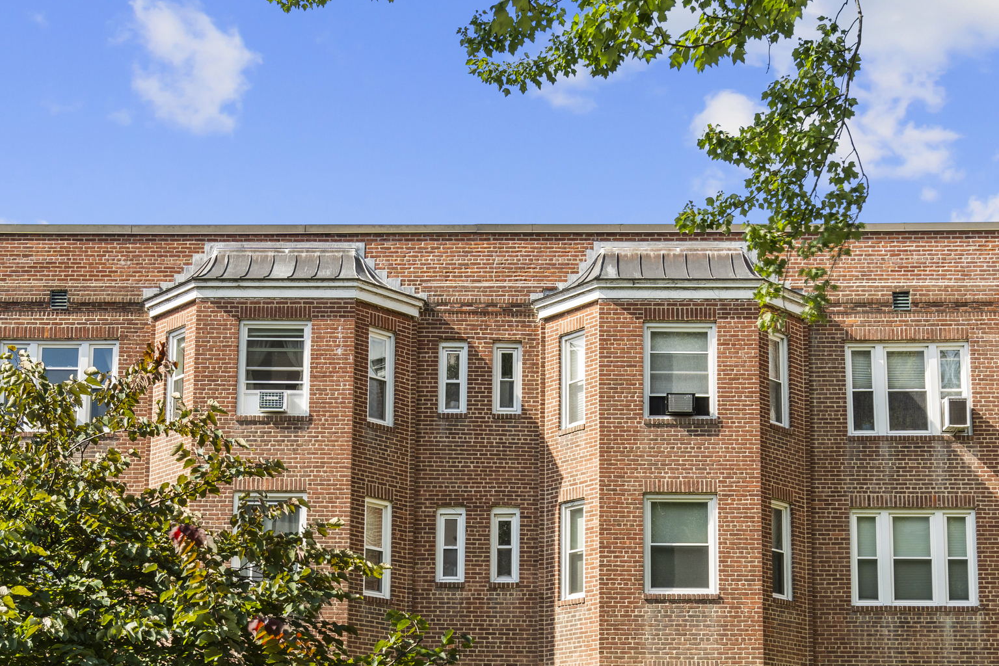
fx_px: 1609
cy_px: 637
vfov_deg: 22.6
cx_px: 479
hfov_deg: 34.5
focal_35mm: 58
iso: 200
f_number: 9
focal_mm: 29
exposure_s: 1/25
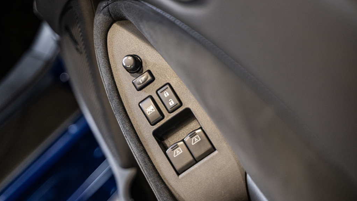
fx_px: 748
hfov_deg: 26.9
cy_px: 109
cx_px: 178
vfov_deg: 15.3
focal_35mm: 79
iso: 1600
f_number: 2.8
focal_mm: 75
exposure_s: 1/160
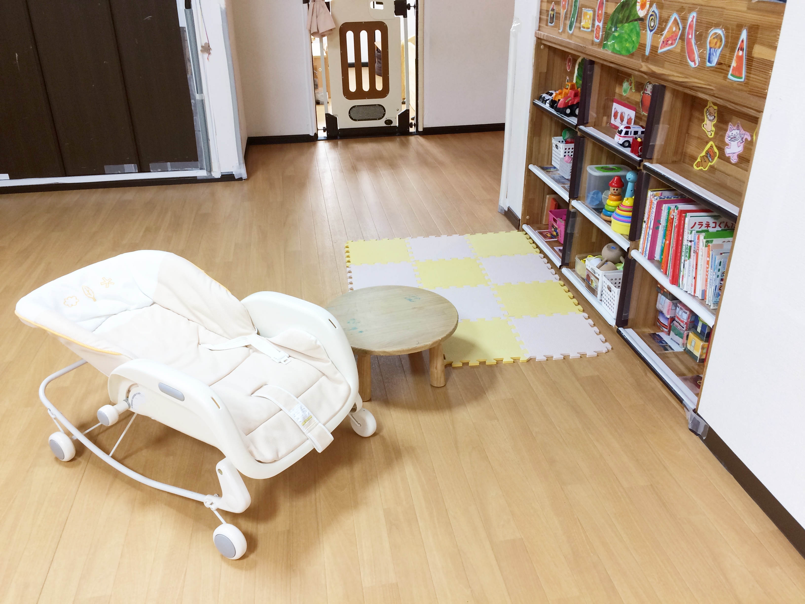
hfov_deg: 61.7
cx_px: 402
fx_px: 674
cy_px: 302
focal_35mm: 29
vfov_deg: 48.2
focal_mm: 4.15
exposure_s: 1/30
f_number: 2.2
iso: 40
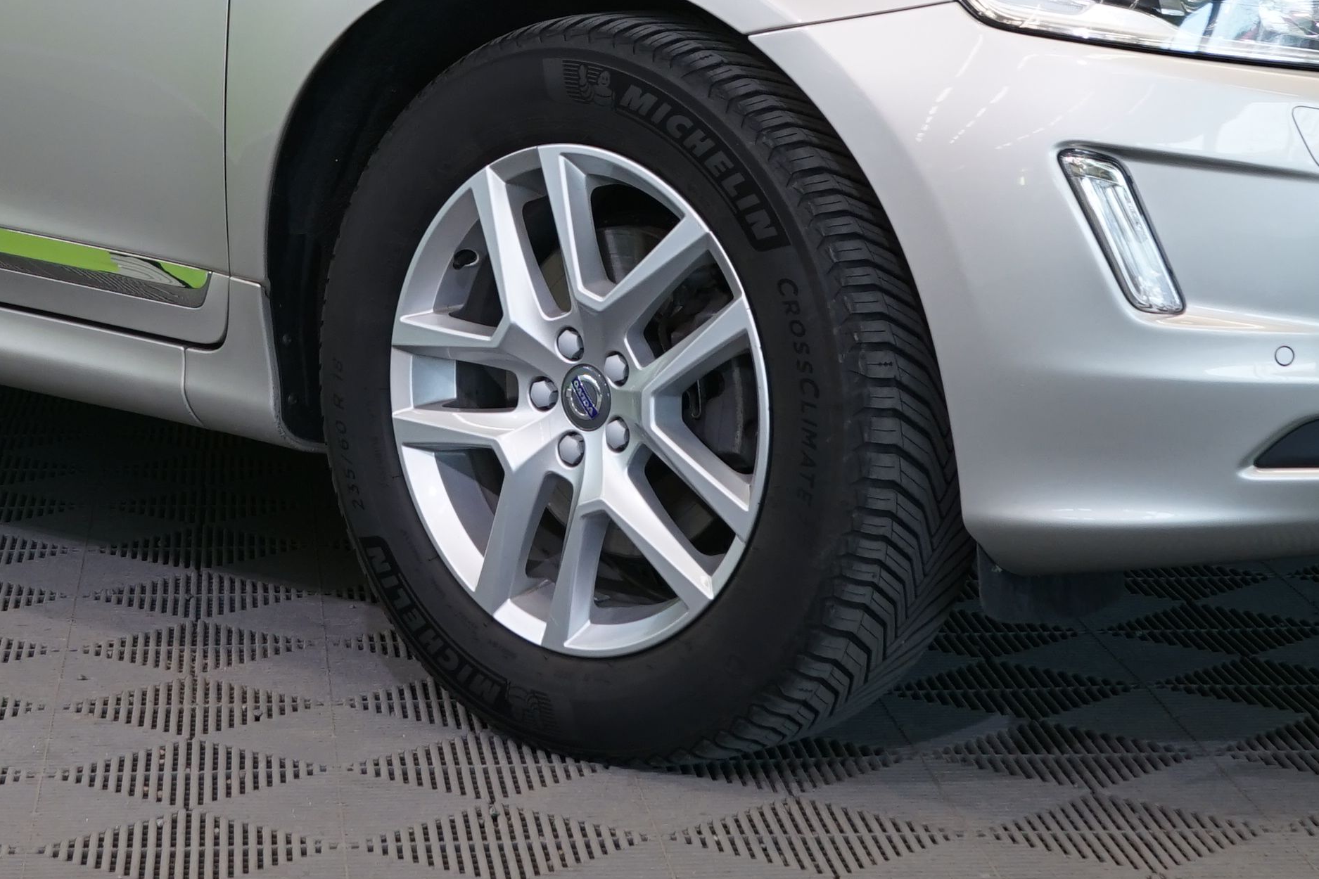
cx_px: 510
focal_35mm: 112
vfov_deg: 12.0
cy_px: -91
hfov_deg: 18.2
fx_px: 4103
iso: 400
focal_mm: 35
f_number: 6.3
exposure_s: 1/40
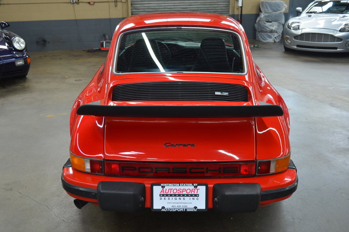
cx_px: 174
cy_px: 116
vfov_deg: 36.7
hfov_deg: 53.2
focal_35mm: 36
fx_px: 348
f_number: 4
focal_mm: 24
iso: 640
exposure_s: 1/60
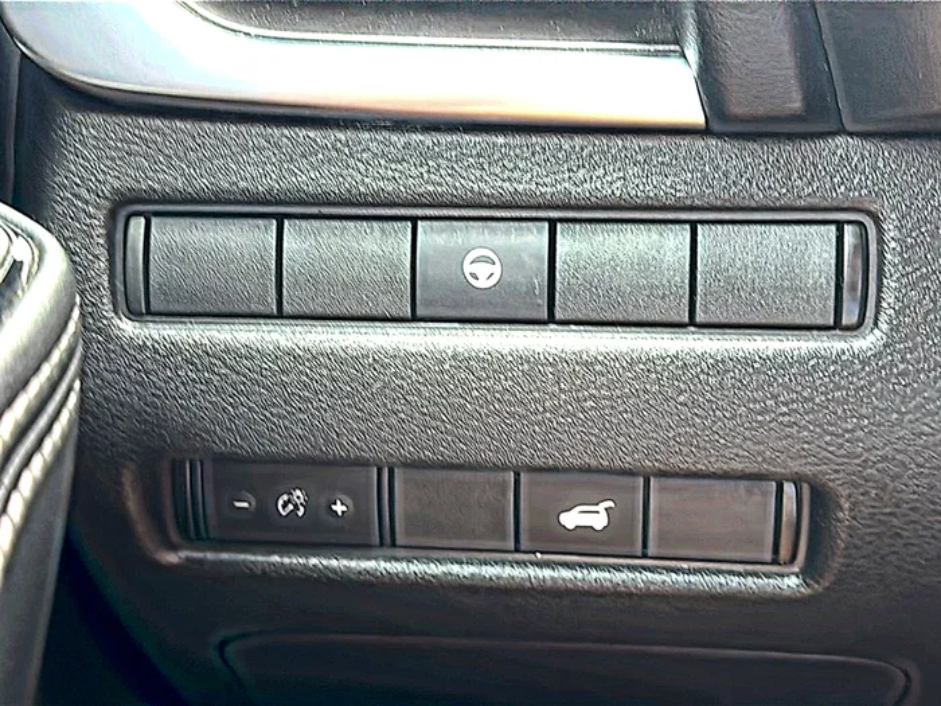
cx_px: 470
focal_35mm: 42
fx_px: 1142
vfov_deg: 34.3
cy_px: 353
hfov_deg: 44.8
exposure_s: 1/40
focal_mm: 6.86
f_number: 1.78
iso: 200
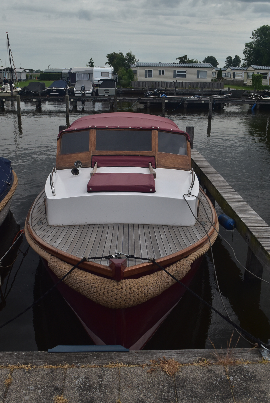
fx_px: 371
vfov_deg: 57.2
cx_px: 135
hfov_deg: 40.0
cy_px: 202
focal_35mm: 33
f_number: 11
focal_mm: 22
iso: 320
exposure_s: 1/500
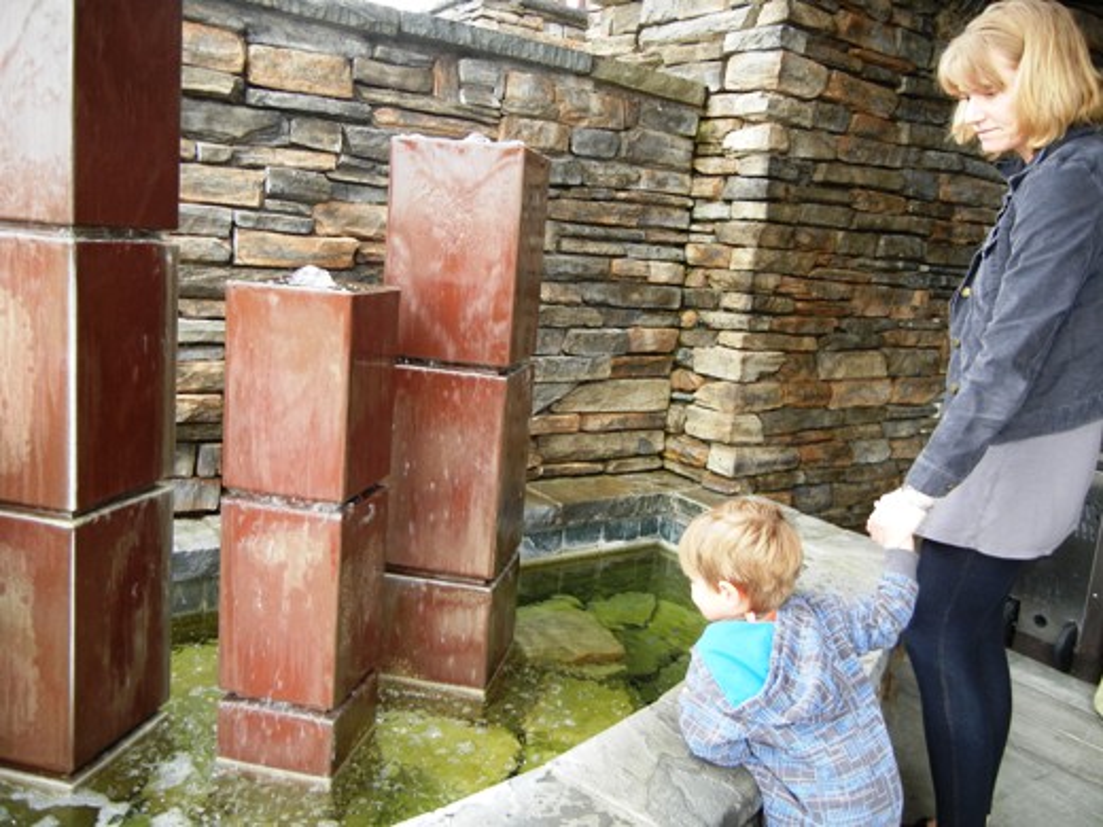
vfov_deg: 46.8
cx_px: 552
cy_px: 414
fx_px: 956
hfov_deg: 60.0
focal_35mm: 30
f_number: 3.5
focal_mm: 5.4
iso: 160
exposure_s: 1/62
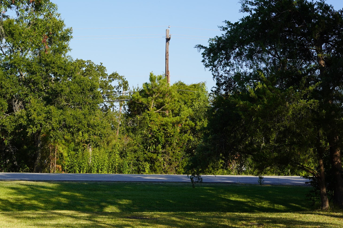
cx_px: 109
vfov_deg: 18.4
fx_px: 705
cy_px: 107
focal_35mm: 74
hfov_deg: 27.2
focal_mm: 50
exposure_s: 1/125
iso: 100
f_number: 9
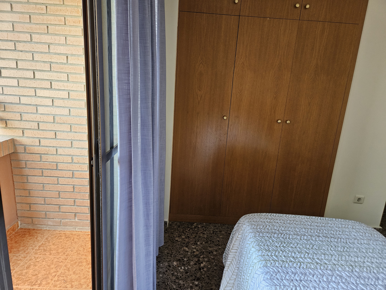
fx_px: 256
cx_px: 193
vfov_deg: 58.9
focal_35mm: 23
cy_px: 145
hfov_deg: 73.9
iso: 500
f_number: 1.8
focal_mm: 5.4
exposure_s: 1/200
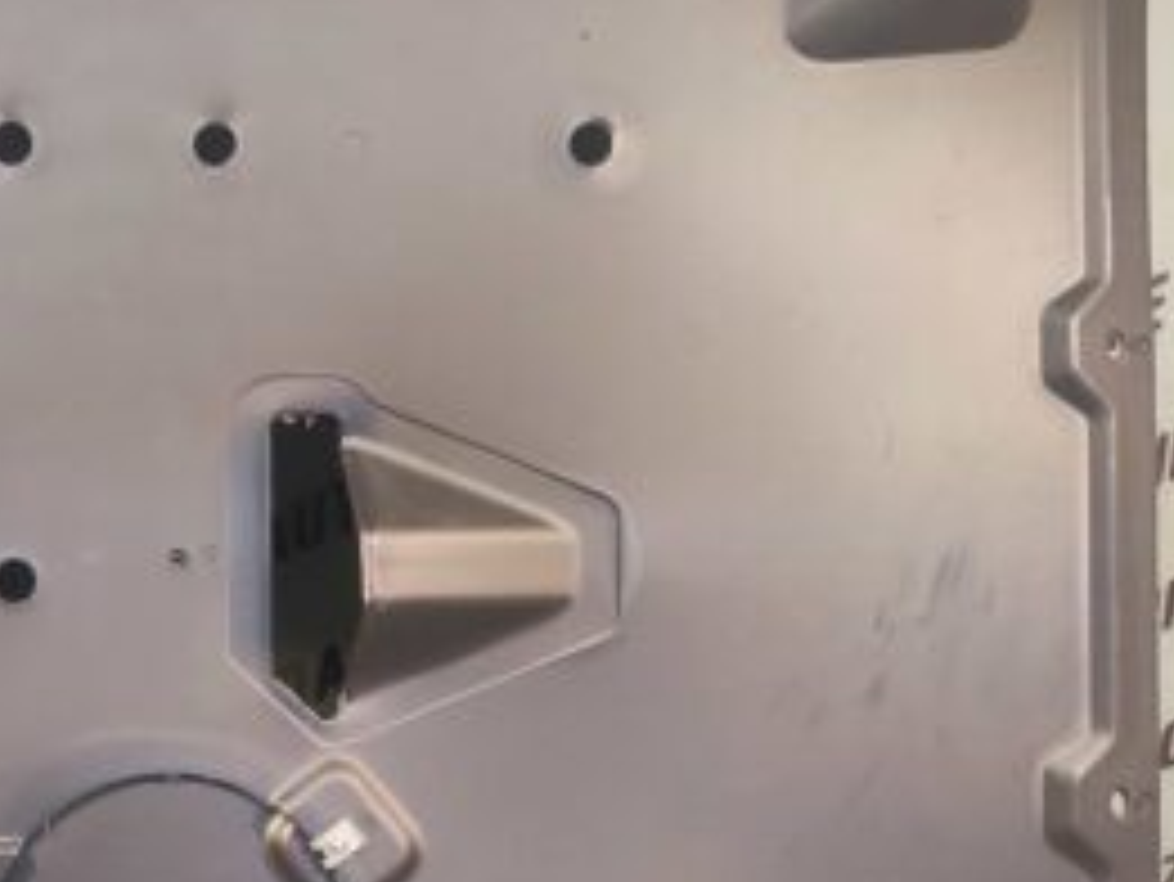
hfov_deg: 41.9
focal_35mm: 39
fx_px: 1323
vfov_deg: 36.3
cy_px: 619
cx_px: 18
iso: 314
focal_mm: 4.74
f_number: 1.79
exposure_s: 1/33
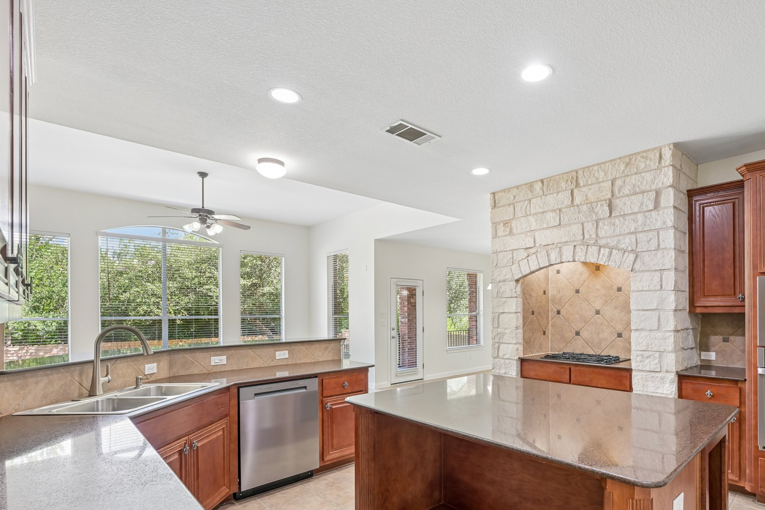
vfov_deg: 63.8
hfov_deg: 85.8
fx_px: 404
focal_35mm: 19
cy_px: 312
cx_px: 460
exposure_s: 1/10
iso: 400
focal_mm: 15
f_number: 6.7
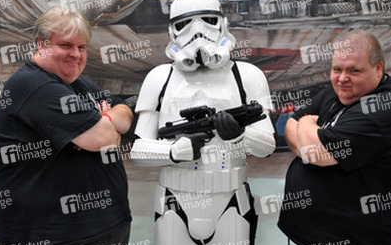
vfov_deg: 23.8
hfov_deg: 37.1
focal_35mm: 55
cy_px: 127
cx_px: 200
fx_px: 582
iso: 800
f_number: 4
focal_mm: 31
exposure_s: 1/30
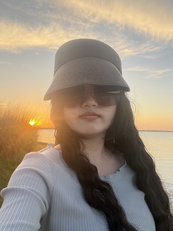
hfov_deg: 46.8
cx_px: 86
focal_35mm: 30
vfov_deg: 60.0
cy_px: 116
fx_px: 200
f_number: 1.9
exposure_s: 1/210
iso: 80
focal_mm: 2.71
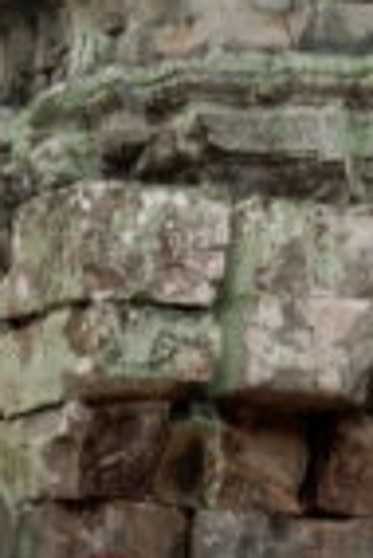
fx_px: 3597
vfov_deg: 8.8
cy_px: -43
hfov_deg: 5.9
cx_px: 363
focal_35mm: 232
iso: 100
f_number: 4.5
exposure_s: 1/30
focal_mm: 44
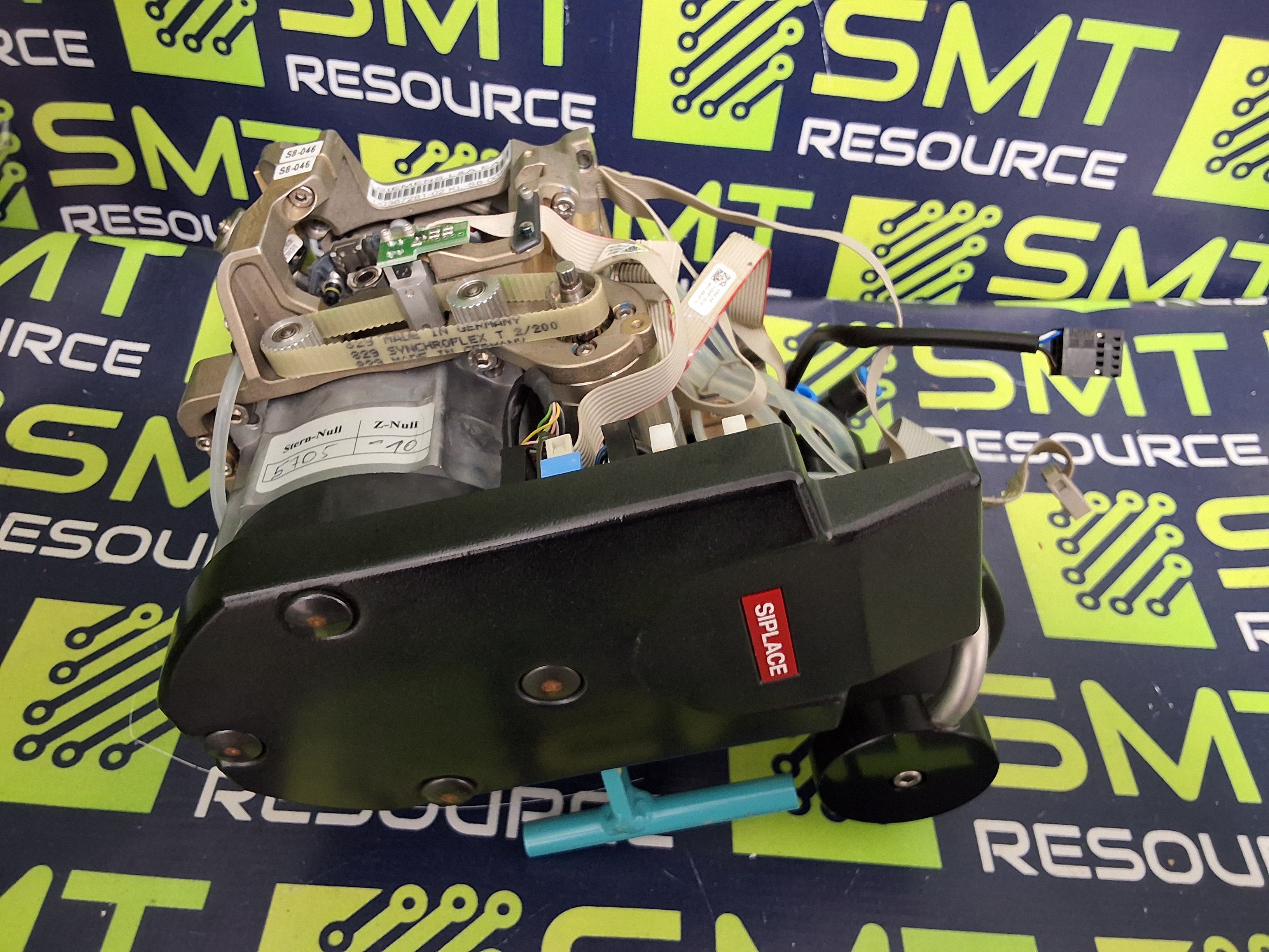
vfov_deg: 49.7
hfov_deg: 63.4
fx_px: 1026
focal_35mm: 28
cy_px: 476
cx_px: 634
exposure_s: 1/24
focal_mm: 2.91
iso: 320
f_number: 1.9
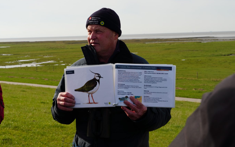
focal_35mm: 69
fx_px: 442
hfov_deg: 29.7
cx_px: 98
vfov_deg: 18.9
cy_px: 75
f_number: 8
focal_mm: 32
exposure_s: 1/250
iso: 100
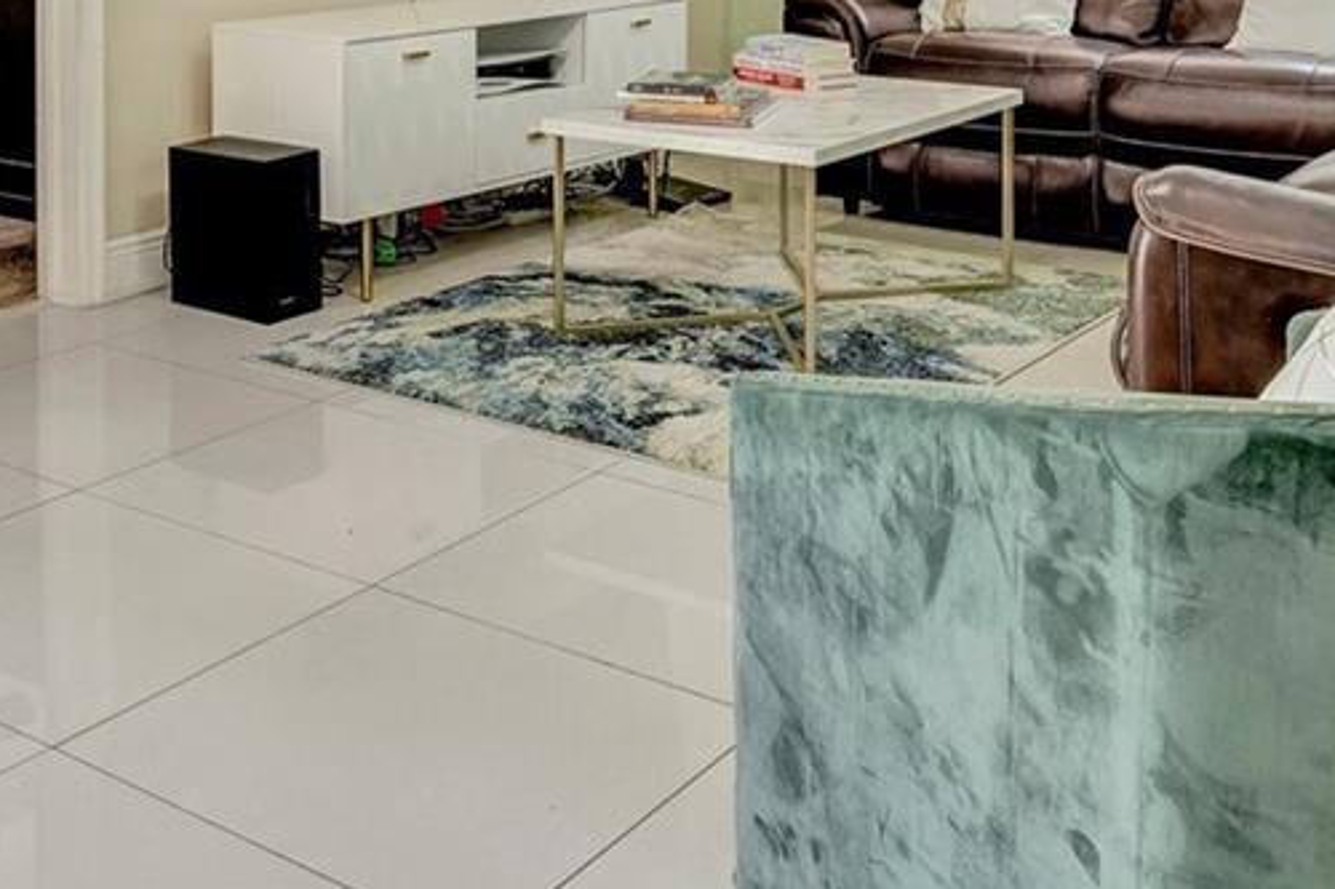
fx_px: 1862
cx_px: 288
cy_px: -224
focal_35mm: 50
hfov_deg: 38.1
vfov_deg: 24.0
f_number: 9
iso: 400
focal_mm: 15.7
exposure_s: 1/2
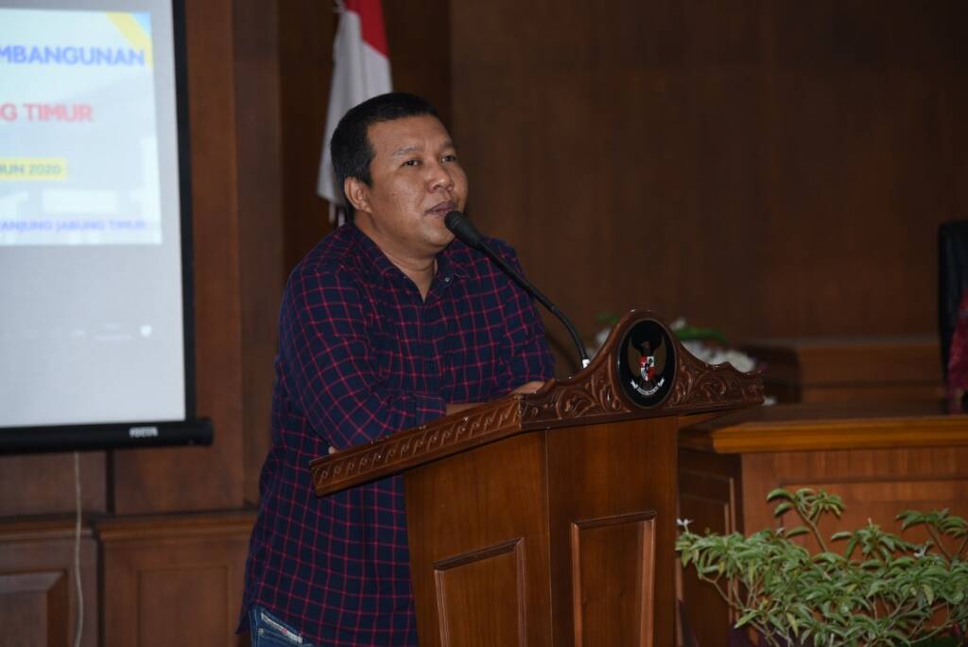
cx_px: 484
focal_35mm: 120
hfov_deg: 17.1
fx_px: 3228
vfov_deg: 11.4
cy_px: 324
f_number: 4
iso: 500
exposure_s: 1/60
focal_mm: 120
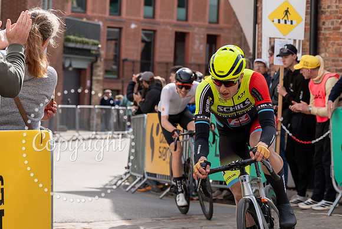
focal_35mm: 153
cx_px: 222
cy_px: 44
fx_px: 1455
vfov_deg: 8.9
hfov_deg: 13.4
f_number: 5
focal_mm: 84
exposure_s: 1/1000
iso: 320
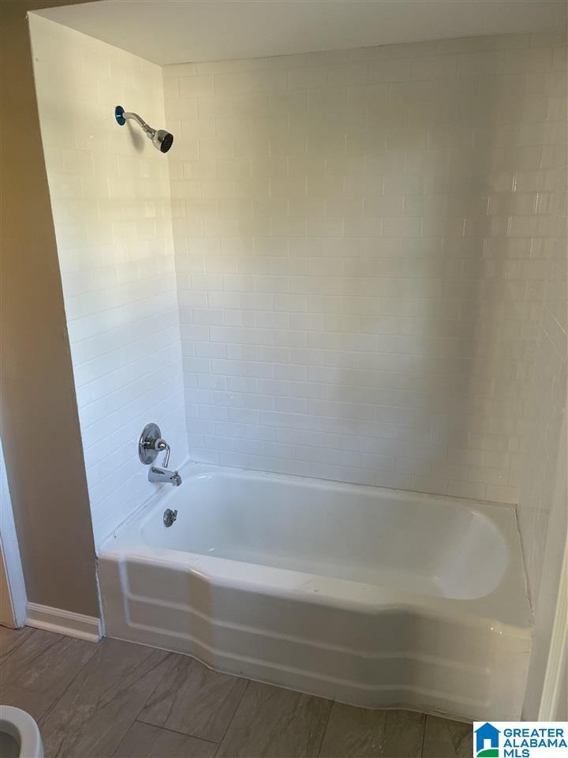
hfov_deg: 53.1
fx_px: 569
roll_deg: +1.5
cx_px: 284
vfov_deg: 67.3
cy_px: 379
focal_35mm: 26
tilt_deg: -16.6
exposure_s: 1/60
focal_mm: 5.1
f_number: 1.6
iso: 64
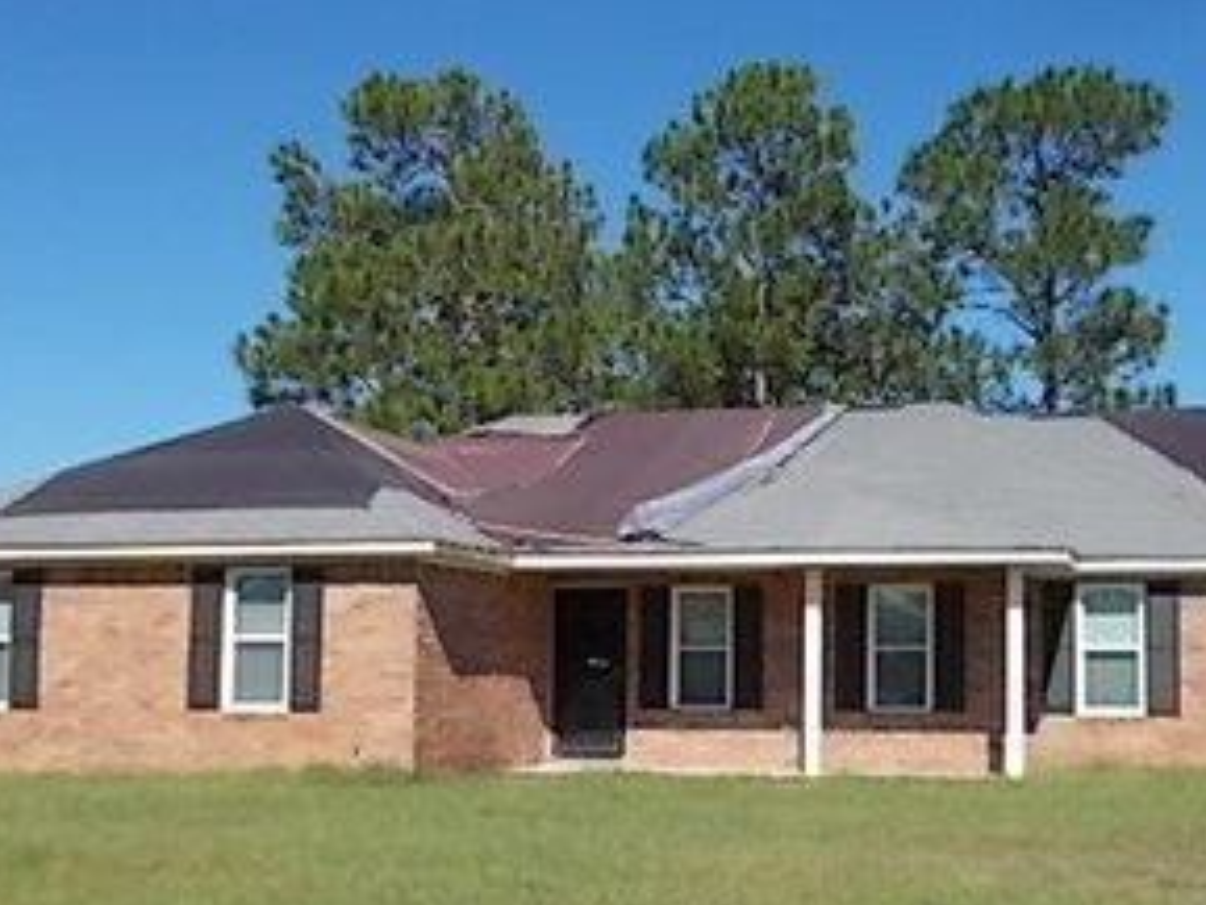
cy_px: 569
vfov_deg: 32.0
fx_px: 1568
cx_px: 789
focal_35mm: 45
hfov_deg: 41.6
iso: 80
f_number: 3.2
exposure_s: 1/1000
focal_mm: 4.6
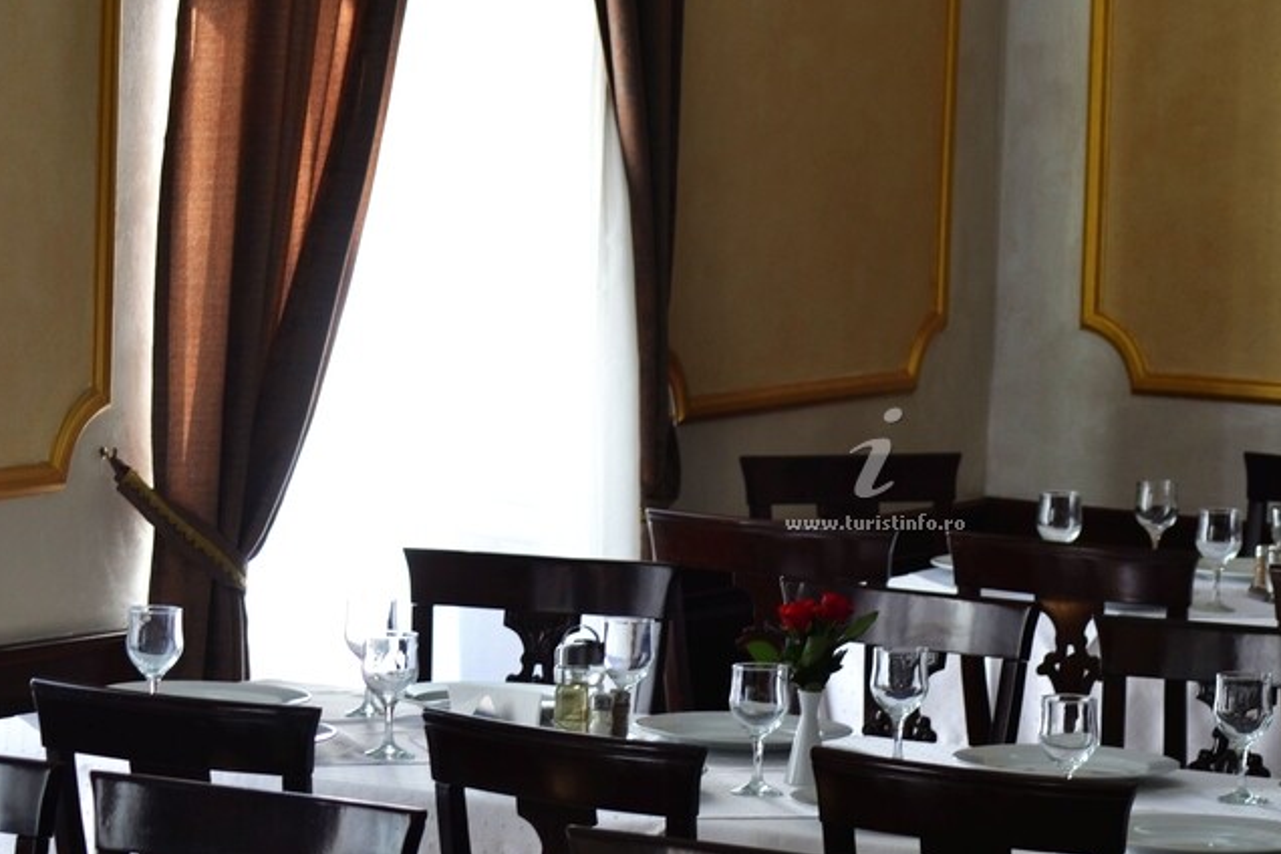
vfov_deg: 8.1
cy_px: 438
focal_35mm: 169
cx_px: 846
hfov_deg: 12.1
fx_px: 6013
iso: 100
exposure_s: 1/25
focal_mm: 70
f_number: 5.6
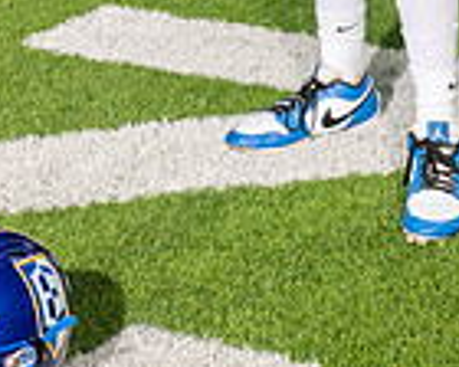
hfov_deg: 13.2
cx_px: 348
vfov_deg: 9.9
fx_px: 1970
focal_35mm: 145
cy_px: -367
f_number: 7.1
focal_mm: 48
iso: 800
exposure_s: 1/320
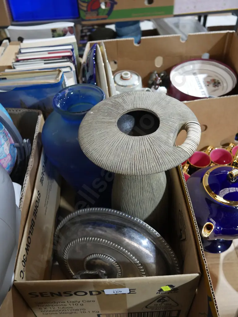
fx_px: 293
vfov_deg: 56.8
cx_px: 119
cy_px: 158
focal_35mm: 32
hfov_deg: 44.2
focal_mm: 16
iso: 1250
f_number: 3.6
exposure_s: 1/60
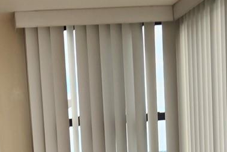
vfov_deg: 12.6
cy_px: 251
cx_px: 38
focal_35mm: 101
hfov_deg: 19.9
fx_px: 637
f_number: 1.8
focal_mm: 5.4
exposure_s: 1/180
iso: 40
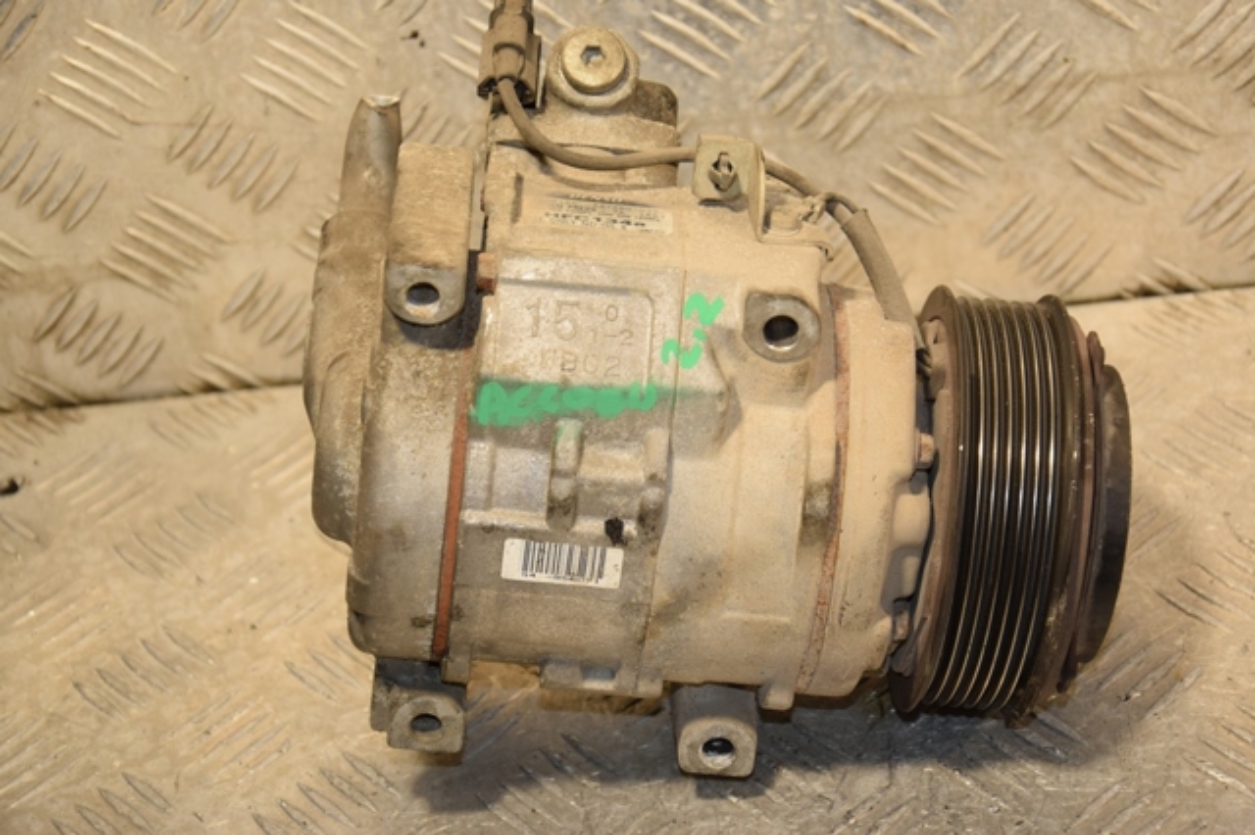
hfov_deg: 21.9
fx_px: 3240
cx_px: 628
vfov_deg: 14.7
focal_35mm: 93
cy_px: 418
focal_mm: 62
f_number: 5.6
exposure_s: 1/200
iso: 800
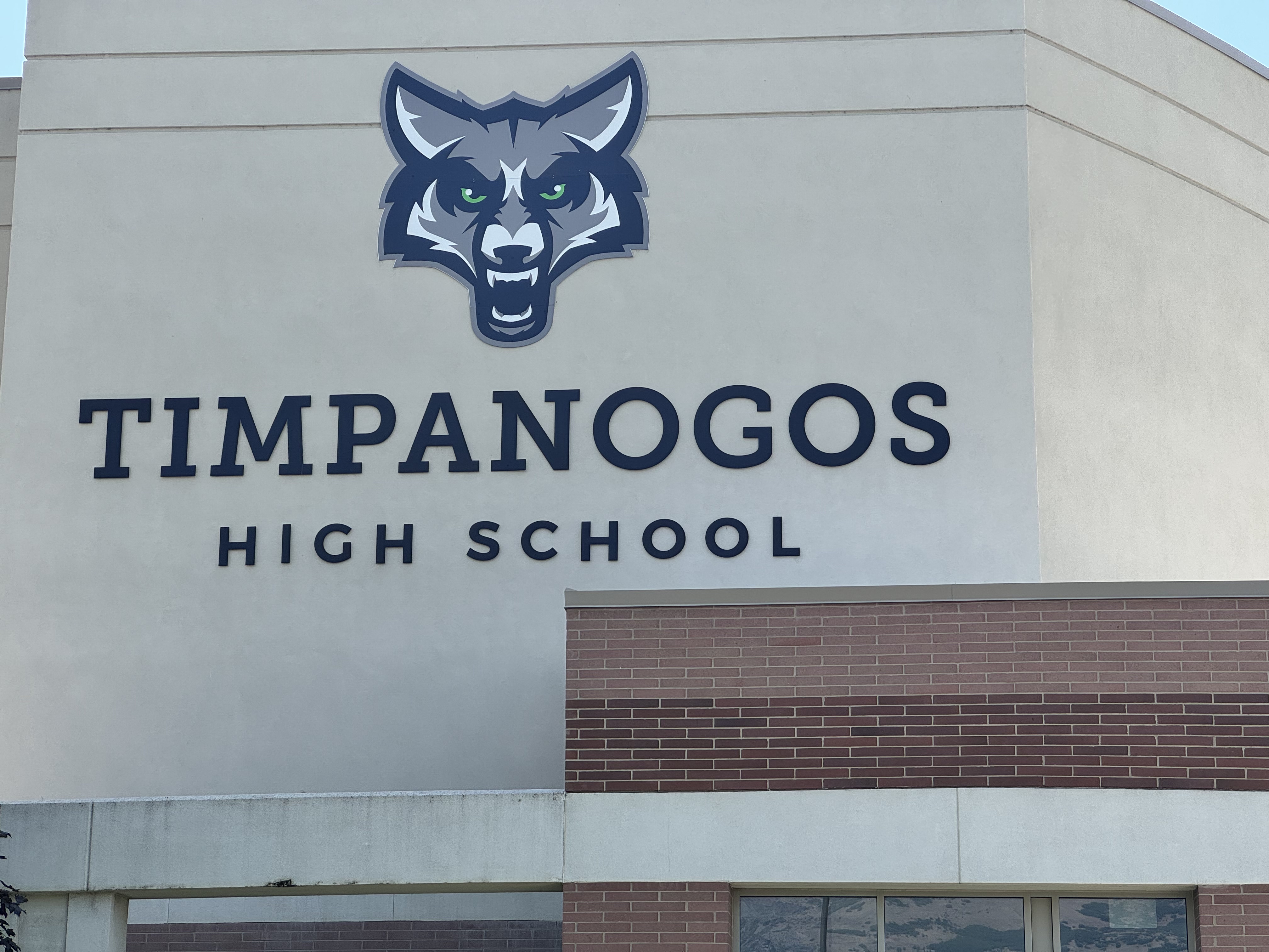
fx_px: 2823
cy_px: 476
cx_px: 634
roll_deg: -0.1
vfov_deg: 19.1
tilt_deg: +15.0
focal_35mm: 77
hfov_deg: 25.3
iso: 25
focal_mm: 9
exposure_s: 1/570
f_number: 2.8
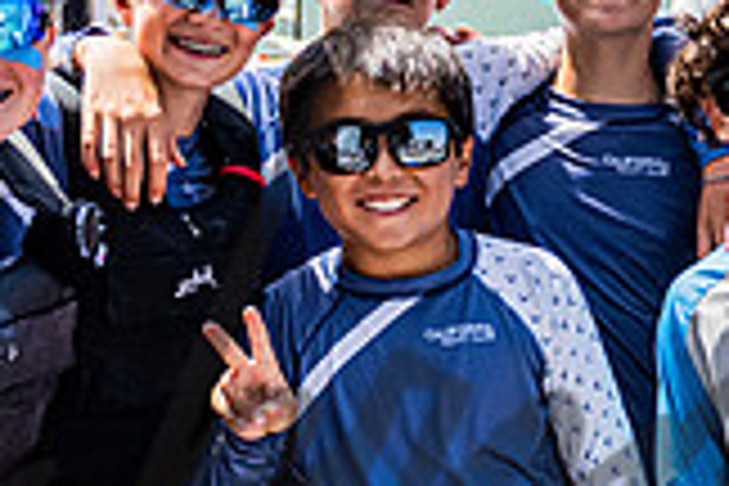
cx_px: 492
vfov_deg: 11.8
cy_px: 335
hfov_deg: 17.6
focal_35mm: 116
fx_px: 2349
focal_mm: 28
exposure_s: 1/5000
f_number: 4
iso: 1000
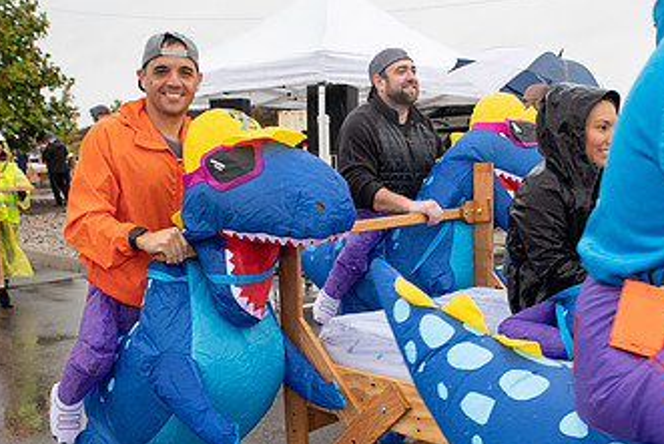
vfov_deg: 31.7
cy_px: 285
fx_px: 775
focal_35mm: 42
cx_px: 409
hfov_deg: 46.0
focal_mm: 24
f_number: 7.1
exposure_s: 1/200
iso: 400
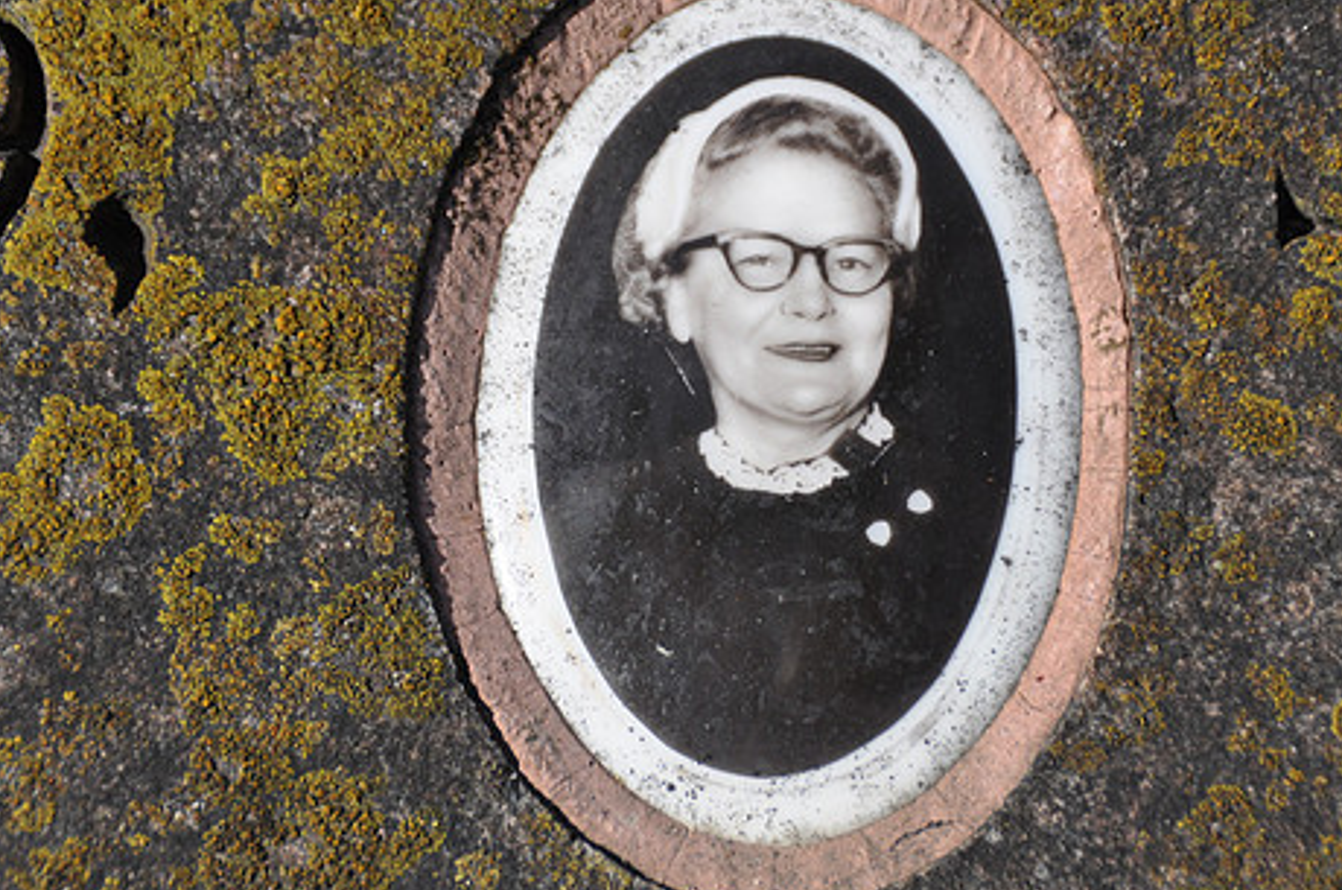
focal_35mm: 180
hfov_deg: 11.5
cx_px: 788
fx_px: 6685
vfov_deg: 7.6
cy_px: 369
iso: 200
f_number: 7.1
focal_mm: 95
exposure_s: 1/800
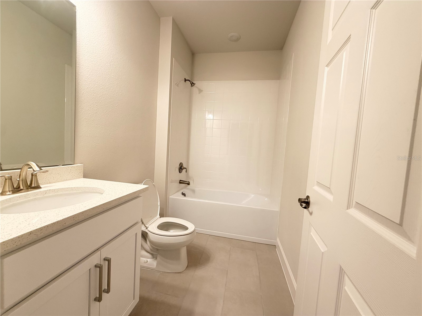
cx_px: 211
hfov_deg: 102.1
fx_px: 171
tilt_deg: -4.2
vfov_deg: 85.7
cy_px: 158
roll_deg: -2.3
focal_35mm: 14
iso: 250
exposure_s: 1/60
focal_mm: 2.22
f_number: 2.2
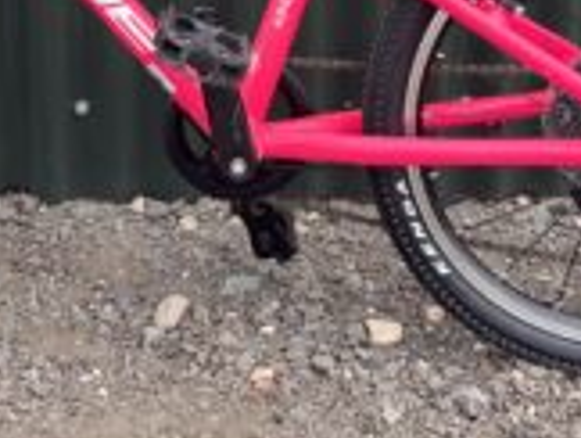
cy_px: -118
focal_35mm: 77
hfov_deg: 25.2
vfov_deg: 18.0
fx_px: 1294
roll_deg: +0.9
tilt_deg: -10.8
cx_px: 190
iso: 50
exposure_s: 1/487
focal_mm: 5.1
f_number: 1.6
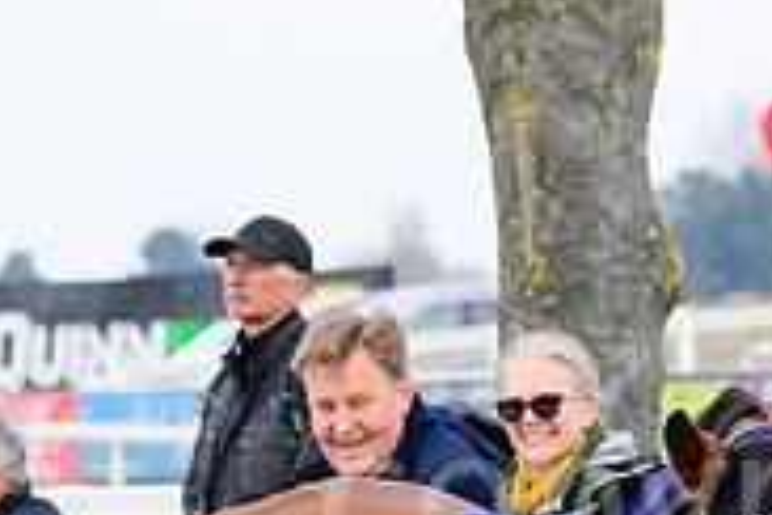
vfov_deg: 2.2
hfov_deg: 3.3
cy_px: 768
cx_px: 877
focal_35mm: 618
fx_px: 13252
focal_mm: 130
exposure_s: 1/1600
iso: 1000
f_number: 5.6
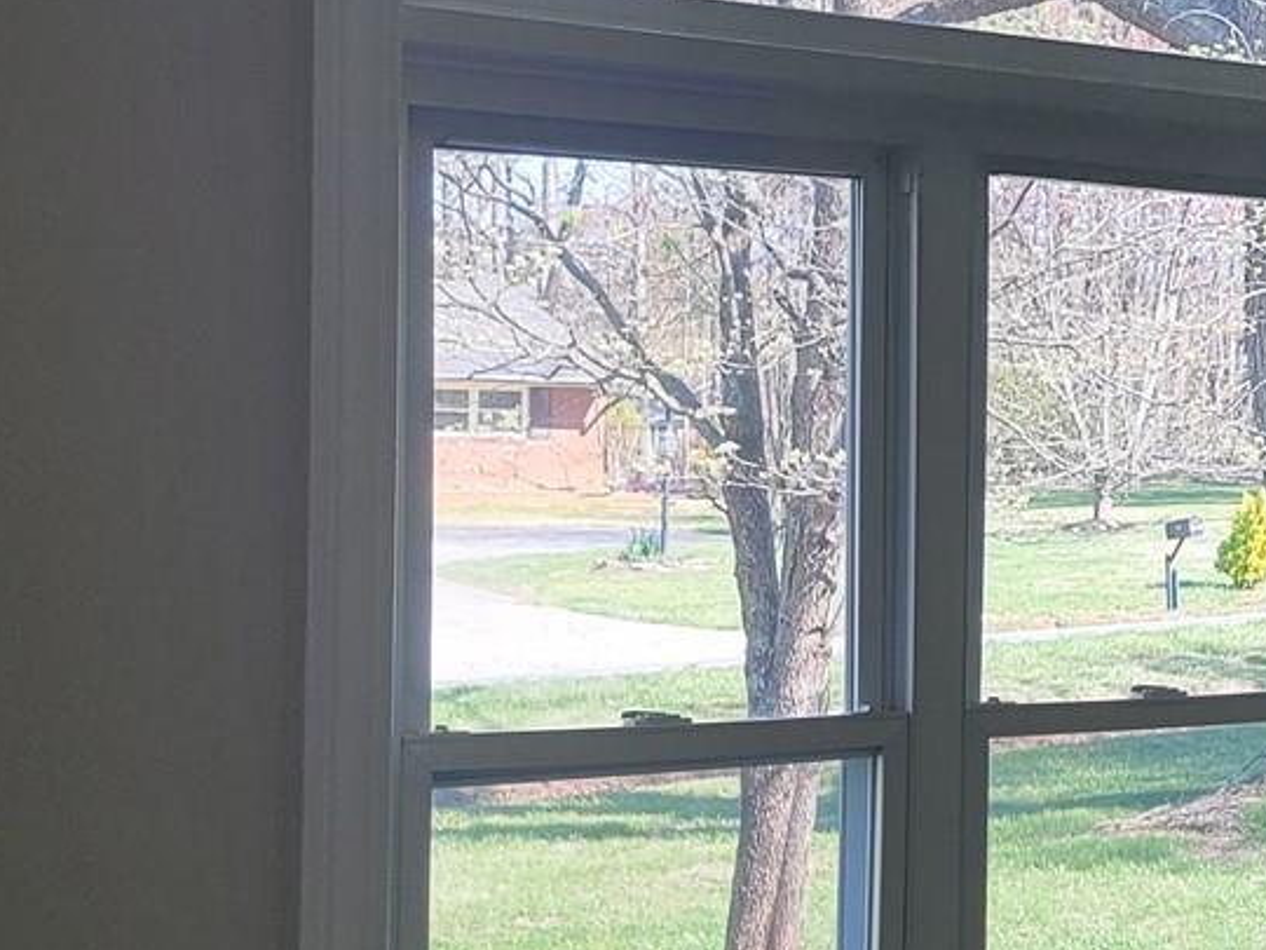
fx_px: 3328
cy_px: 474
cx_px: 2237
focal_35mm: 91
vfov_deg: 16.2
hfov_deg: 17.6
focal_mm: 6.7
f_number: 1.8
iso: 40
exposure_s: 1/120
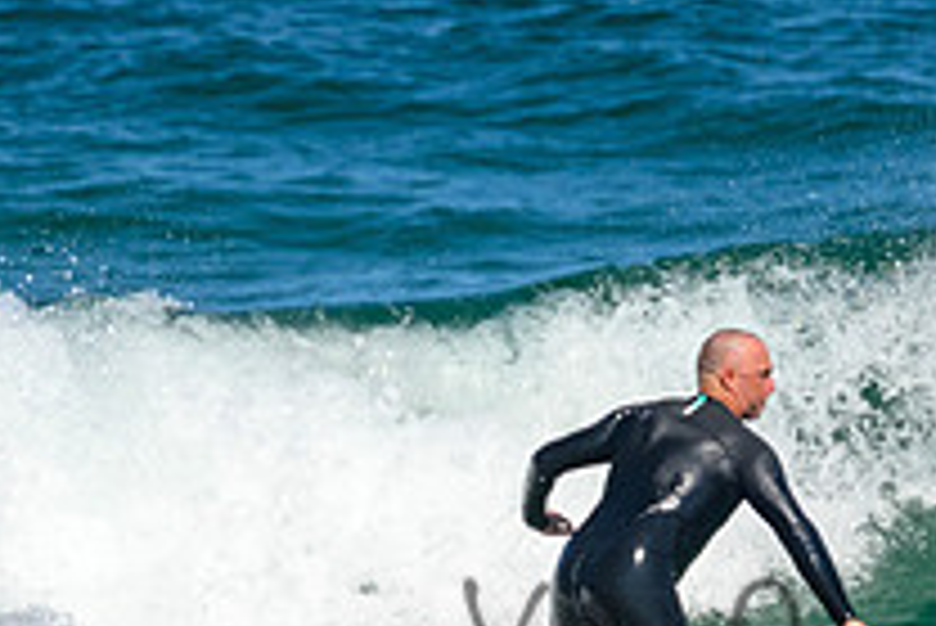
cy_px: 484
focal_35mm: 2570
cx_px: 736
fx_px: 66864
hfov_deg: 0.8
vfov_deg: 0.5
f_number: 11
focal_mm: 800
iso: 1100
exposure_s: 1/2000
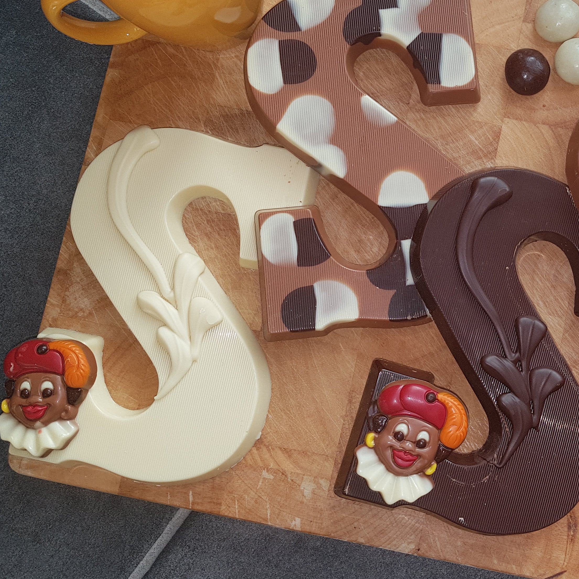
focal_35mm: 42
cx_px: 470
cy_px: 238
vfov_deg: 39.9
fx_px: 795
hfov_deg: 38.4
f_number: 1.7
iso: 50
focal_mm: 4.2
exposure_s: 1/108
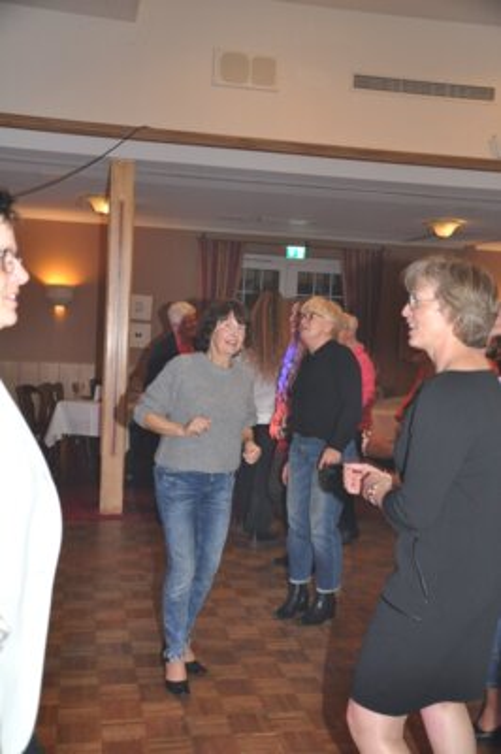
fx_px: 878
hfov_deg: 31.8
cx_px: 250
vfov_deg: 46.4
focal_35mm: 42
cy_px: 377
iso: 800
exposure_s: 1/60
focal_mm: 28
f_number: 4
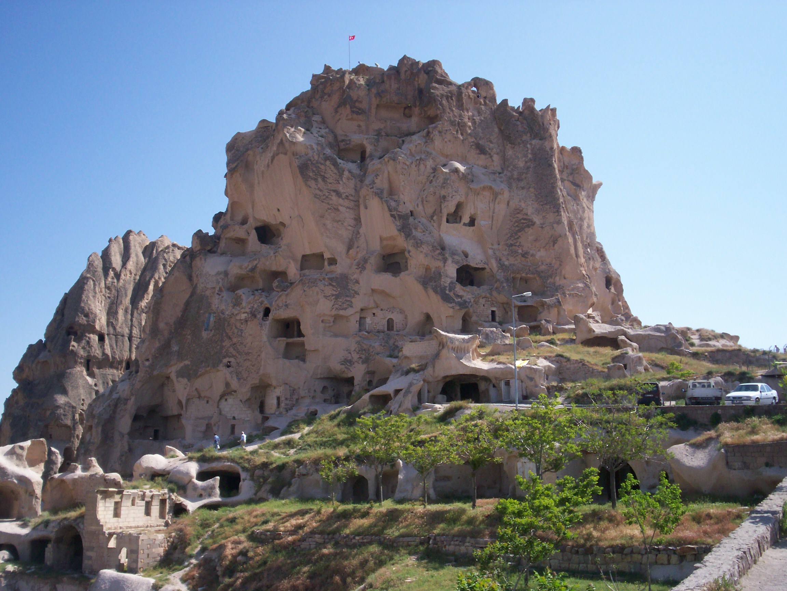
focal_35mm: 36
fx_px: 818
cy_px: 296
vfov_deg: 39.7
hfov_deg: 51.4
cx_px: 394
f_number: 4.5
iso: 100
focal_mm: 5.9
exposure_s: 1/582
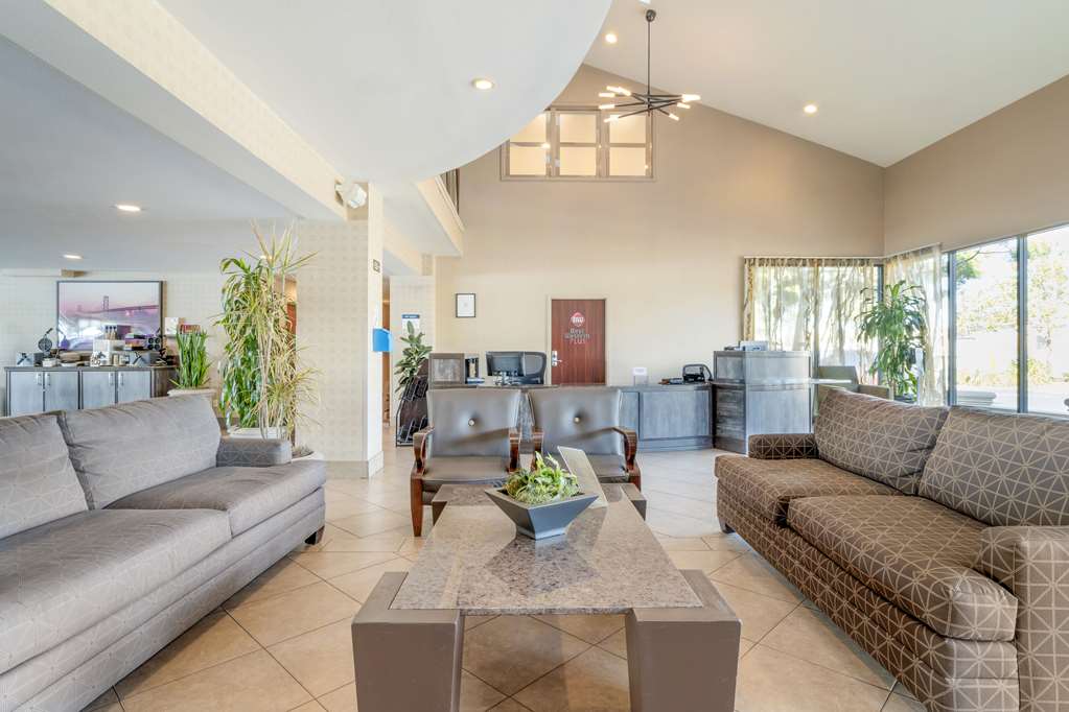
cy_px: 356
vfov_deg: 67.4
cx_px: 534
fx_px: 534
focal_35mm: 18
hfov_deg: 90.0
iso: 400
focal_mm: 18
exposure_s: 1.3
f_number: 10
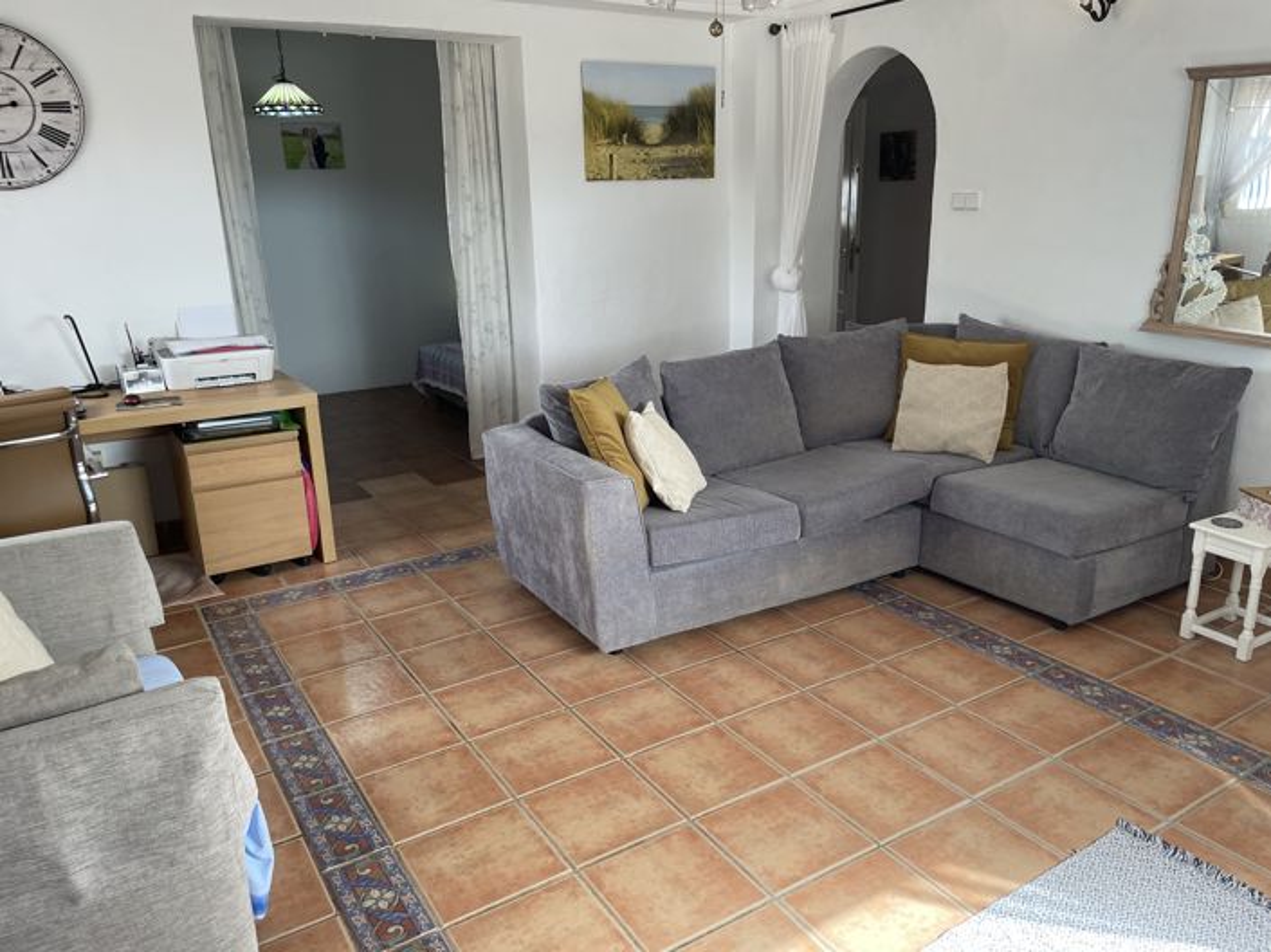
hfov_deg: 67.3
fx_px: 954
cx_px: 636
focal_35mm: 26
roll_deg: +1.9
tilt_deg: -17.0
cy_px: 476
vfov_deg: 53.0
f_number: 1.6
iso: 64
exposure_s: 1/100
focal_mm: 4.2
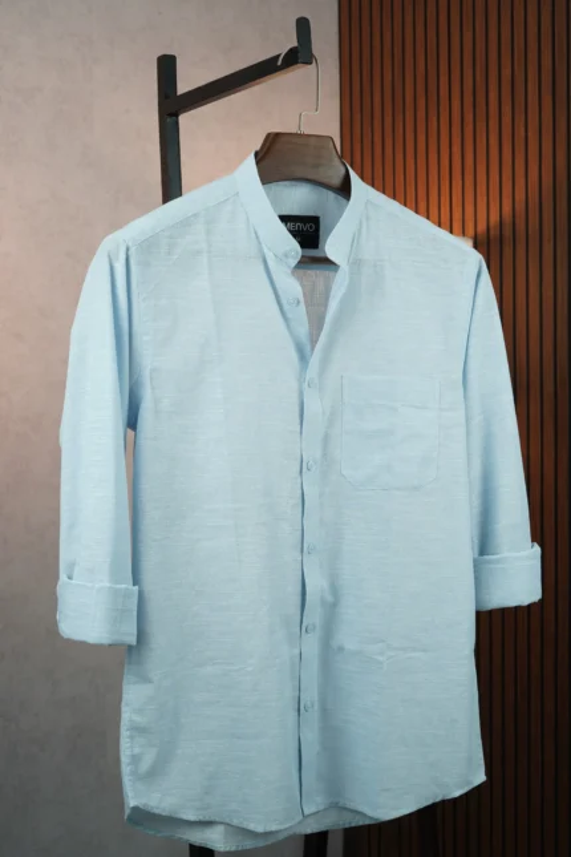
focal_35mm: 50
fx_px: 1189
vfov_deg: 39.6
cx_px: 286
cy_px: 428
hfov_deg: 27.0
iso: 1600
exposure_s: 1/161
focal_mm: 50
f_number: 8
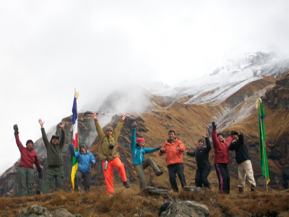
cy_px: 108
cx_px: 144
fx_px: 801
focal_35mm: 96
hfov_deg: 20.4
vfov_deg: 15.4
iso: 64
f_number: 5.1
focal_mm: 17.1
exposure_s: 1/200
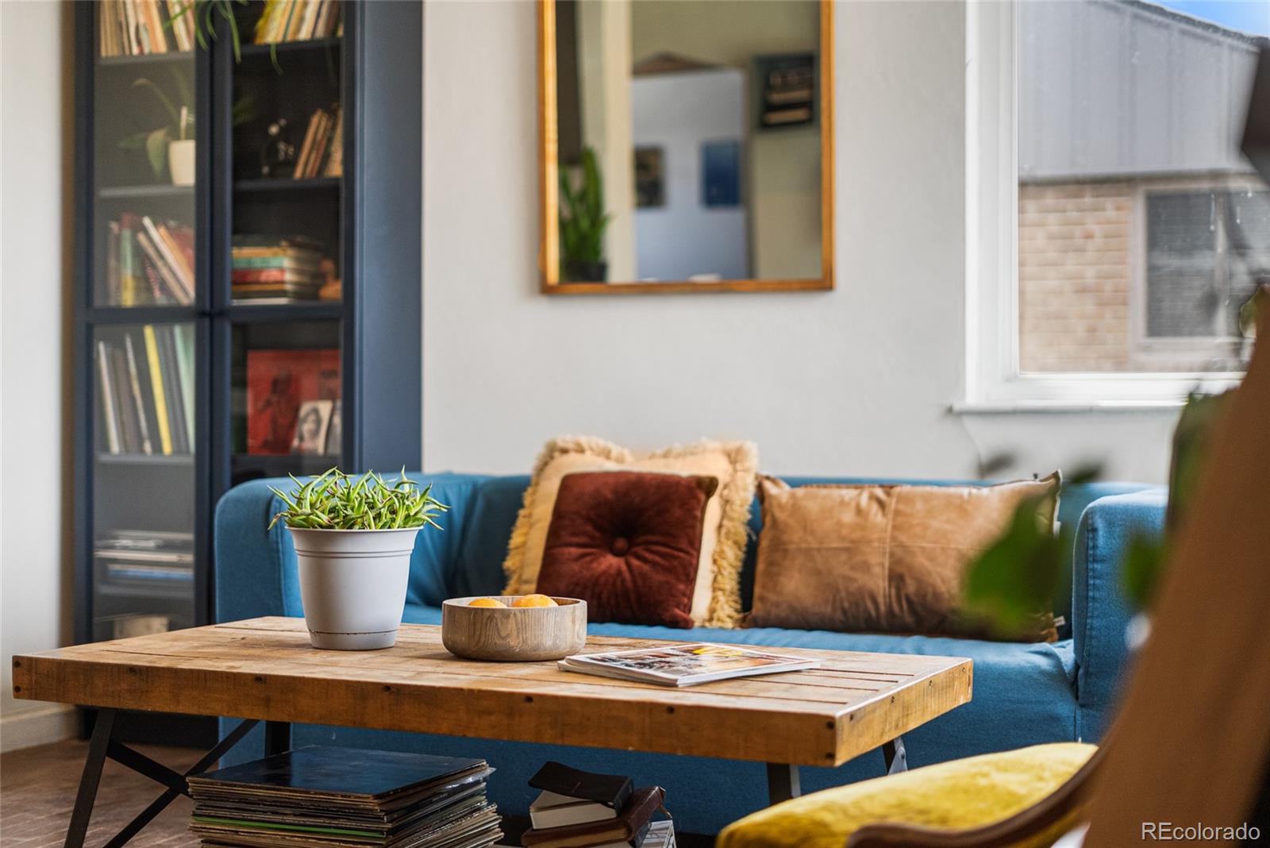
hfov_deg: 39.6
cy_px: 424
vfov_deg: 27.0
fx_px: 1764
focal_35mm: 50
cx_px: 635
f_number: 1.8
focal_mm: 50
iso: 250
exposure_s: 1/500
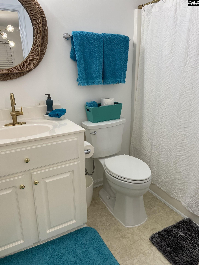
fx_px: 199
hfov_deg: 53.1
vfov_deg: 67.3
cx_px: 100
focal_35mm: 26
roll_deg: +2.9
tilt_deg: -16.6
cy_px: 132
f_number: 1.8
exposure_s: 1/60
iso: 64
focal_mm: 4.25
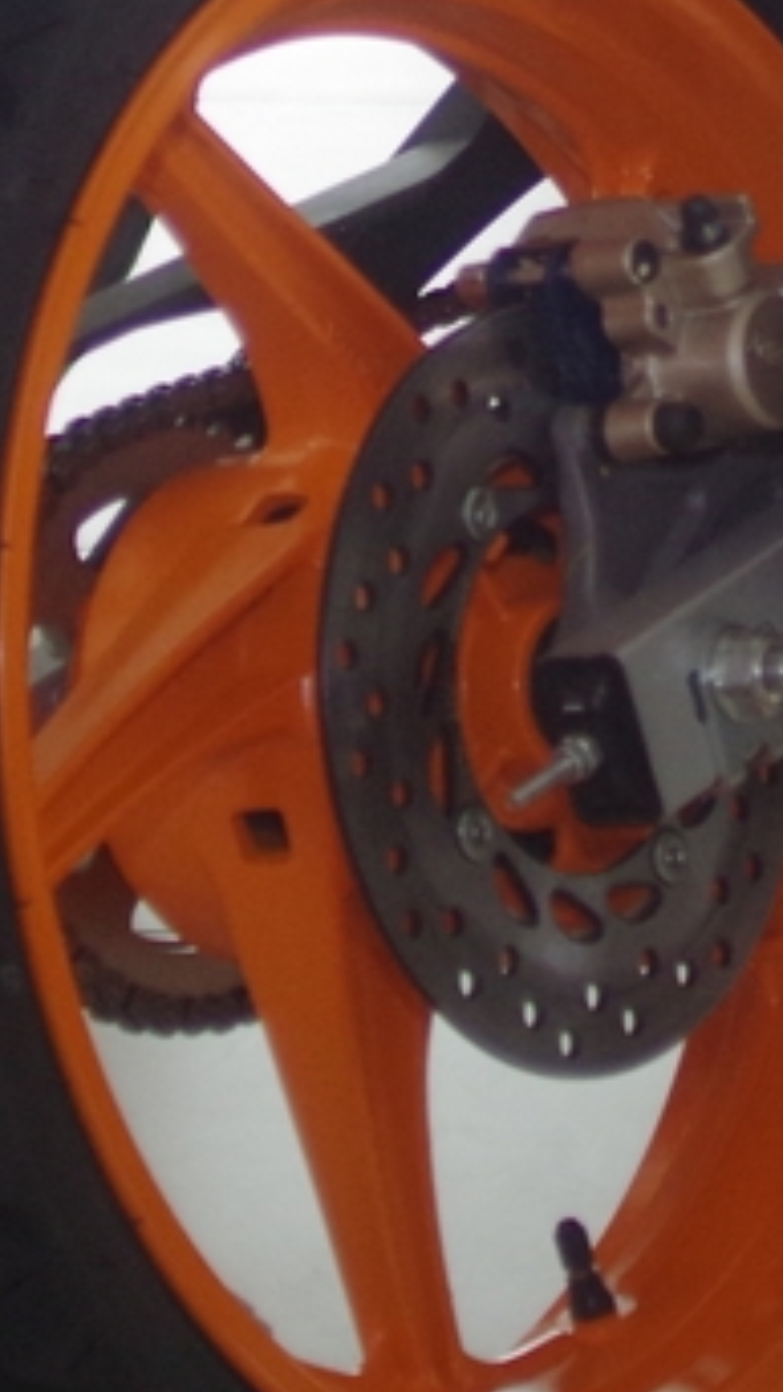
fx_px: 6052
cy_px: -69
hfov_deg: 7.4
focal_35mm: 164
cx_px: 682
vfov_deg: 12.9
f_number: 2.8
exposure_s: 1/160
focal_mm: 28
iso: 800
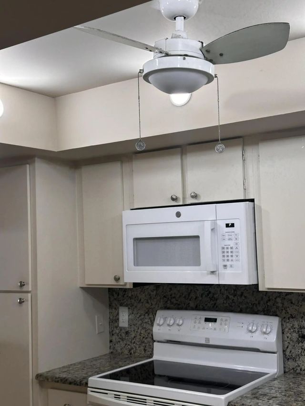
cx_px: 152
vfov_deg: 39.7
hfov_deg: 30.3
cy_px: 203
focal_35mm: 48
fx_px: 564
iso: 50
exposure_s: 1/120
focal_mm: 6.86
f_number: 1.78
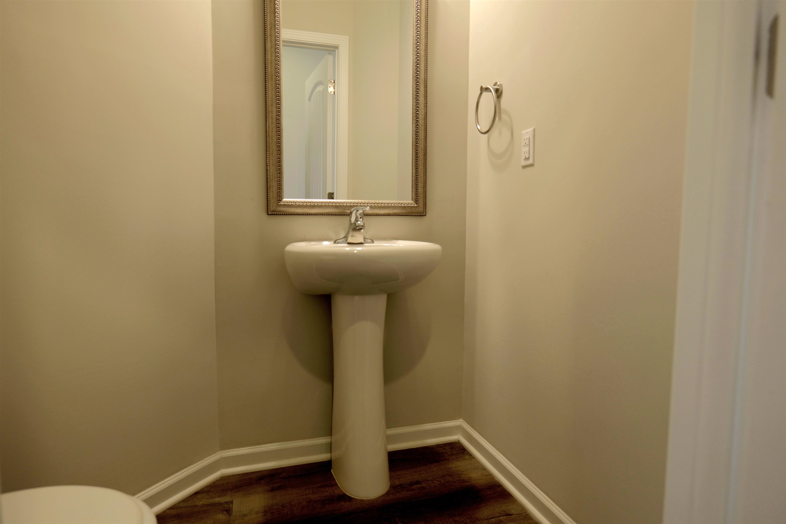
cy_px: 262
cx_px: 393
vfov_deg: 61.9
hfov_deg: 84.0
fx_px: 437
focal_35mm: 20
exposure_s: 1/50
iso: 640
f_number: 3.5
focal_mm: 20
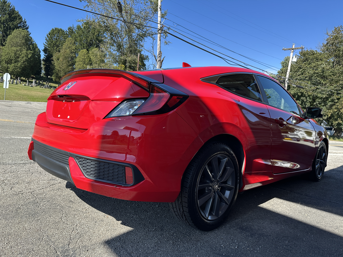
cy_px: 128
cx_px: 172
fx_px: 238
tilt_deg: -3.0
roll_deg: -3.6
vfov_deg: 56.8
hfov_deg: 71.6
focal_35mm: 24
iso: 80
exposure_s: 1/1664
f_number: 1.78
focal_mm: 6.86
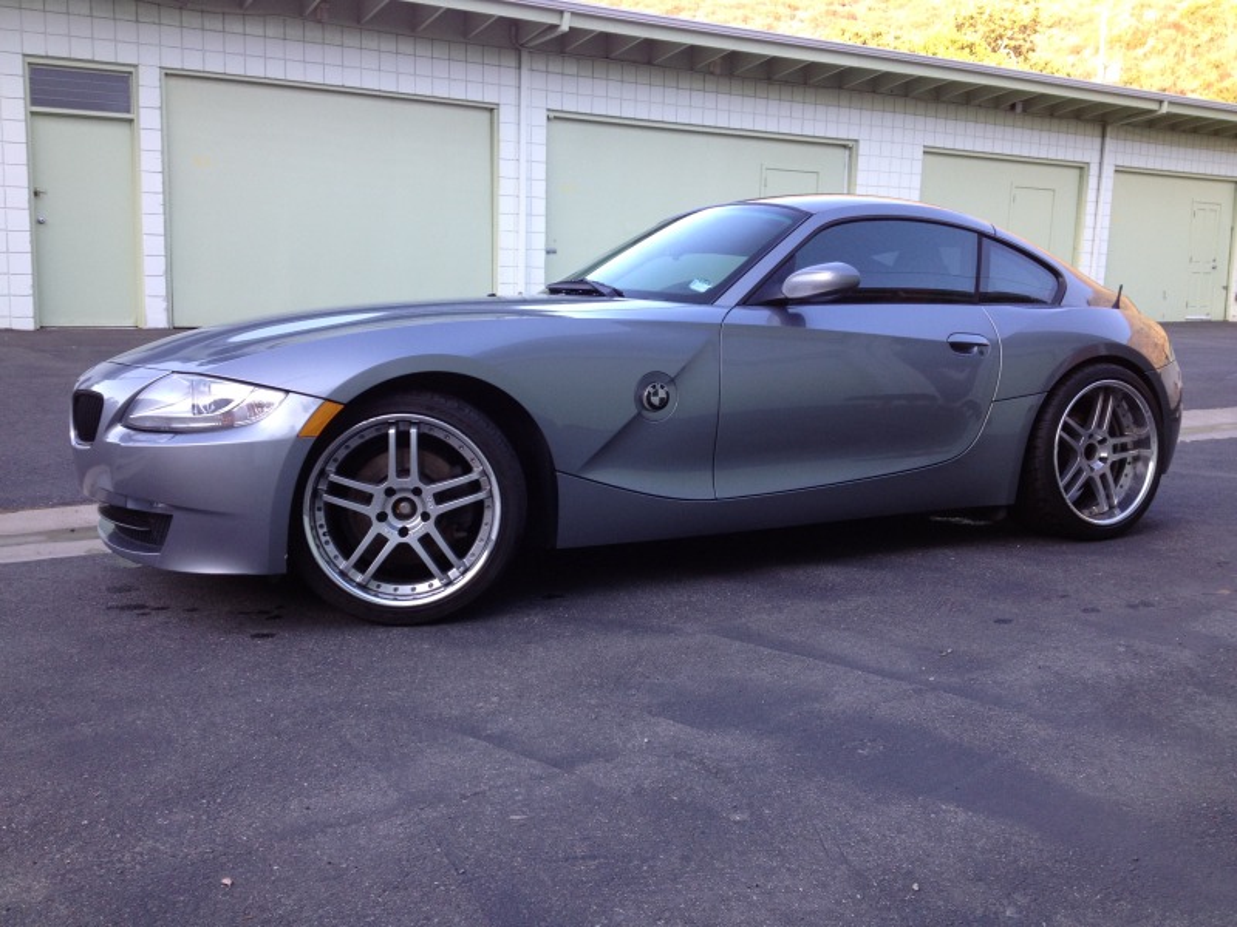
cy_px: 464
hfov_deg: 52.6
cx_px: 618
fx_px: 1251
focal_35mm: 35
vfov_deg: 40.7
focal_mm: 4.3
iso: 64
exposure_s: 1/146
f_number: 2.4
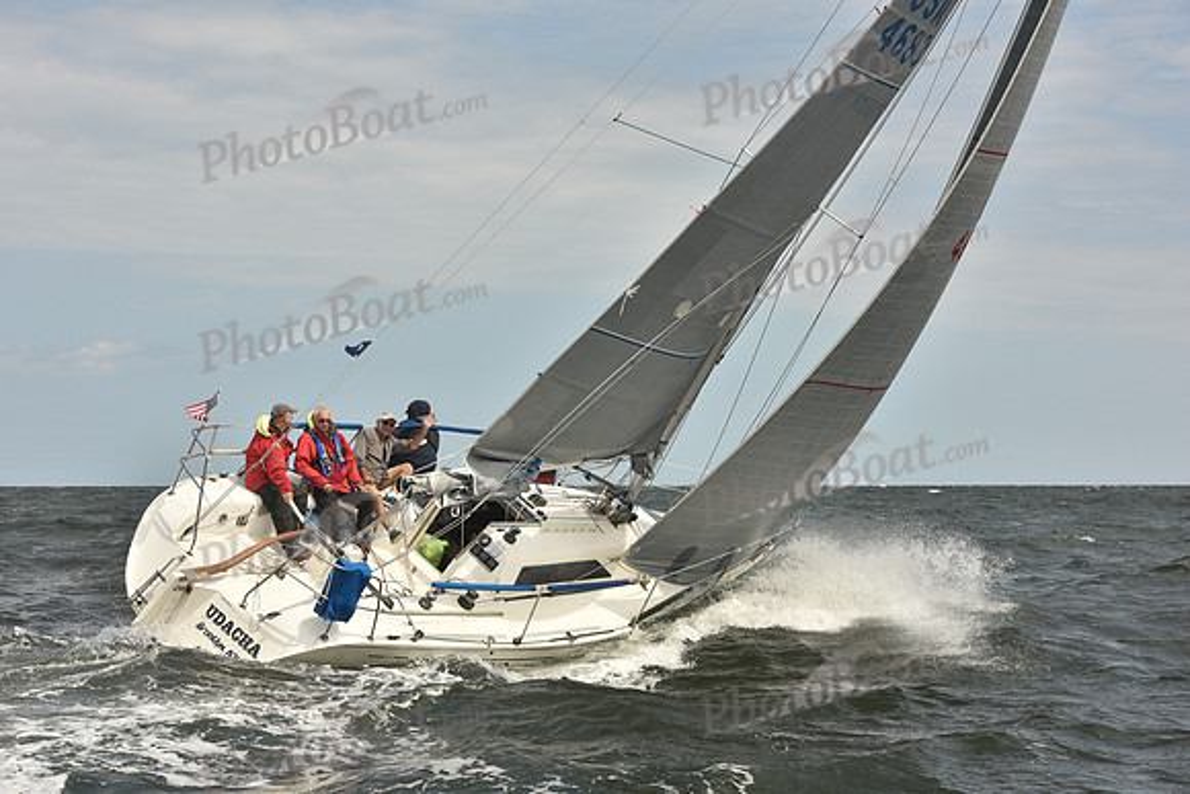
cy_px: 397
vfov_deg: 19.5
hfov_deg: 28.8
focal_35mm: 70
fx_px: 2314
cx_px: 595
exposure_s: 1/1250
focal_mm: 70
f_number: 10
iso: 320
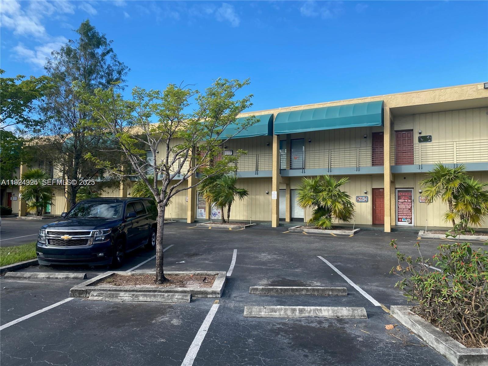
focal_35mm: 26
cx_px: 244
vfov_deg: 53.1
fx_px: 367
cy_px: 183
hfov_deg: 67.3
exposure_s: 1/1464
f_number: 1.8
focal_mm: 4.25
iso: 32
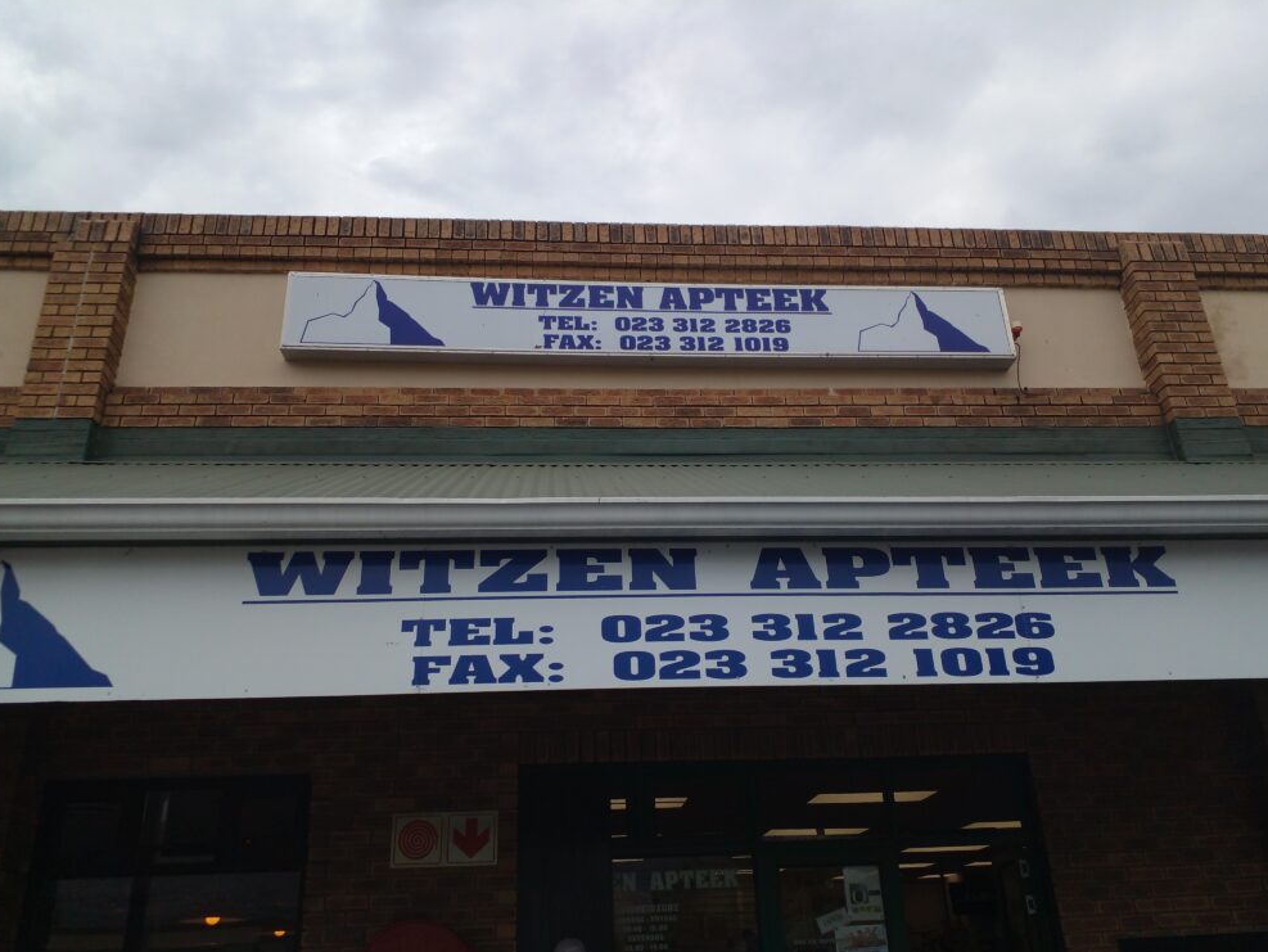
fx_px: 1026
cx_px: 642
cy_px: 488
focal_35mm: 28
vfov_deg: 49.8
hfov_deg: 63.4
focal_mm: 3.6
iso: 50
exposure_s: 1/1585
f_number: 1.9
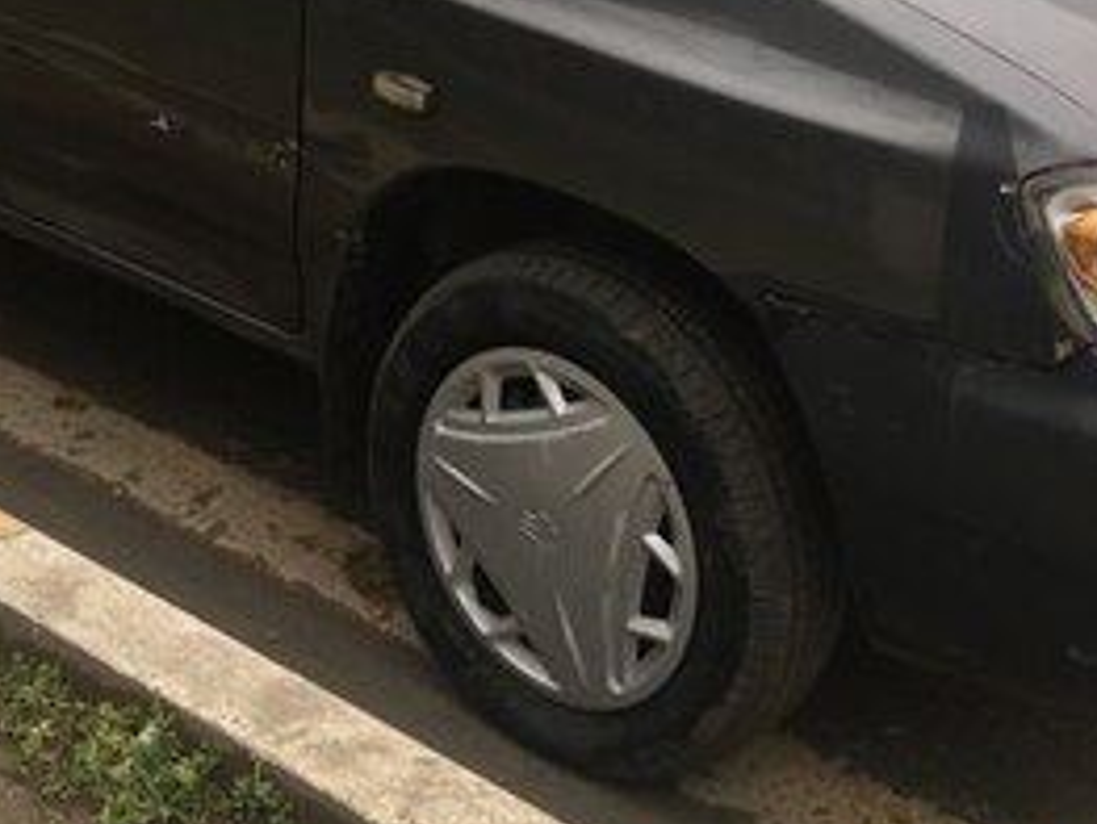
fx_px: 2316
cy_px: -94
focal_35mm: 73
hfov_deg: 26.6
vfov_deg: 19.3
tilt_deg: -12.0
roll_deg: -2.6
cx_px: 494
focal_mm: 4.15
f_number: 2.2
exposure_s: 1/100
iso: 32
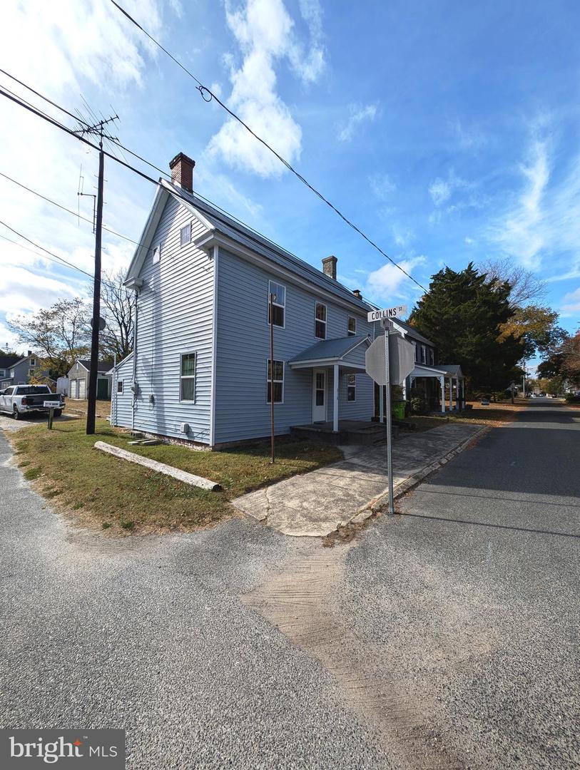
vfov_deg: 110.5
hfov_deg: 94.6
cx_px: 290
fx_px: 267
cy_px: 385
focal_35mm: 12
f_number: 1.95
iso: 39
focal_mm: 2.23
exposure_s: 1/3460
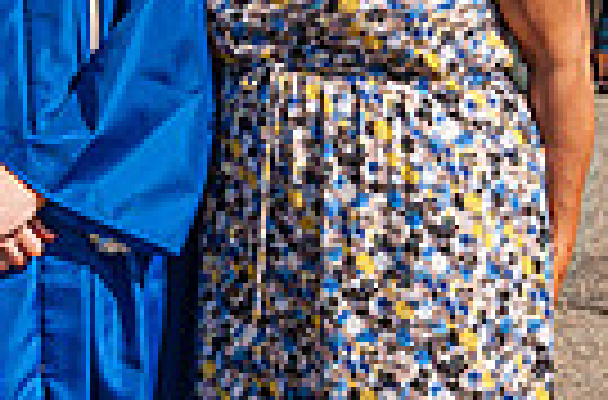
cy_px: 203
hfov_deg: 14.3
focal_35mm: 132
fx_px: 2222
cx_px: -376
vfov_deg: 10.3
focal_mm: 19
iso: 200
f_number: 10
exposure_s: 1/400
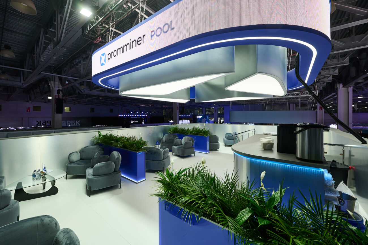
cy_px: 122
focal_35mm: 14
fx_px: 143
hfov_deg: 104.3
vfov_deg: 81.1
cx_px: 184
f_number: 8
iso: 200
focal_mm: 14
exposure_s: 1/25
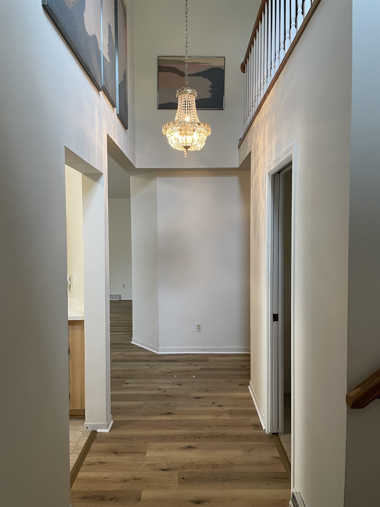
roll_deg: +0.5
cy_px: 254
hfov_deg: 53.1
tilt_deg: -1.8
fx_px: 381
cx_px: 190
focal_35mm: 26
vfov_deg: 67.3
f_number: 1.6
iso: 100
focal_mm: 4.2
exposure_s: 1/60
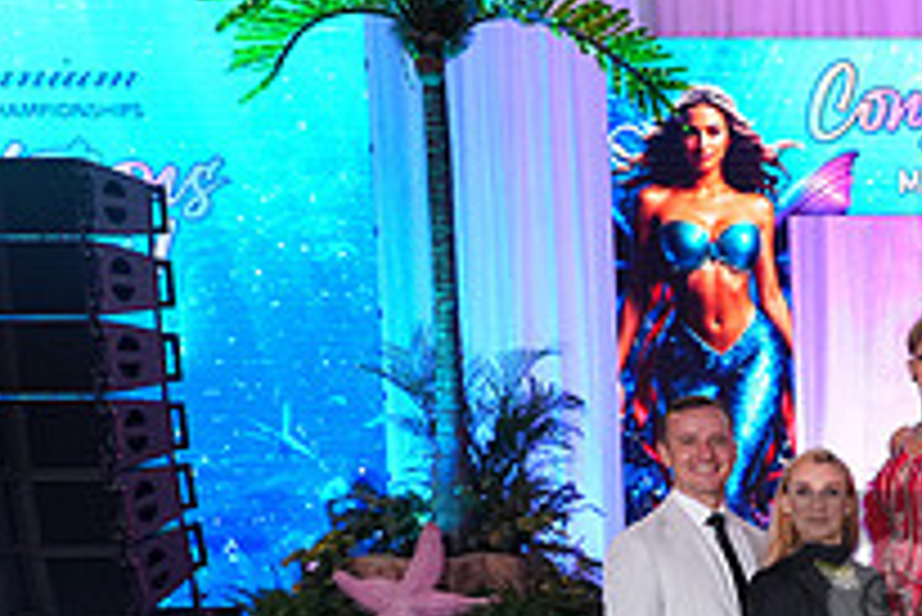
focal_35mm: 68
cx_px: 1282
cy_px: 609
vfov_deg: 19.5
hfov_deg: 24.7
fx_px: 1743
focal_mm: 24
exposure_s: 1/400
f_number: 4
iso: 2500
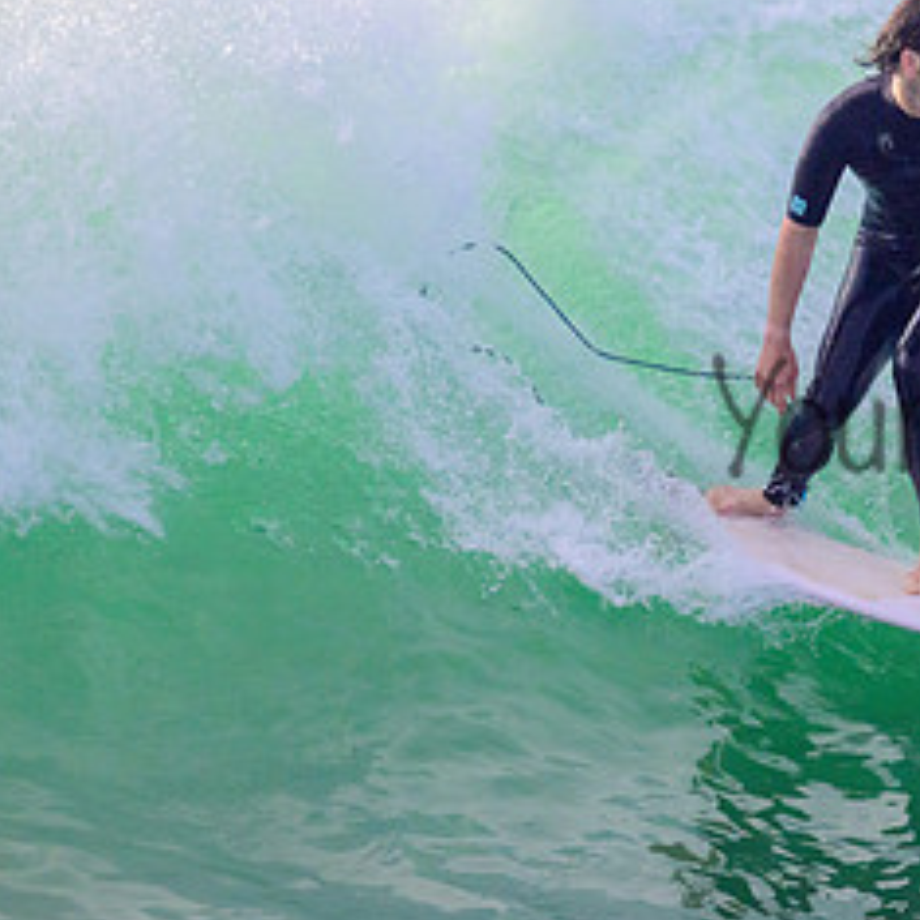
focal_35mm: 1678
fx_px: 50455
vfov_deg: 1.0
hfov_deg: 1.0
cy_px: 382
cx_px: 1116
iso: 2000
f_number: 11
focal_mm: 800
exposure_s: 1/2000
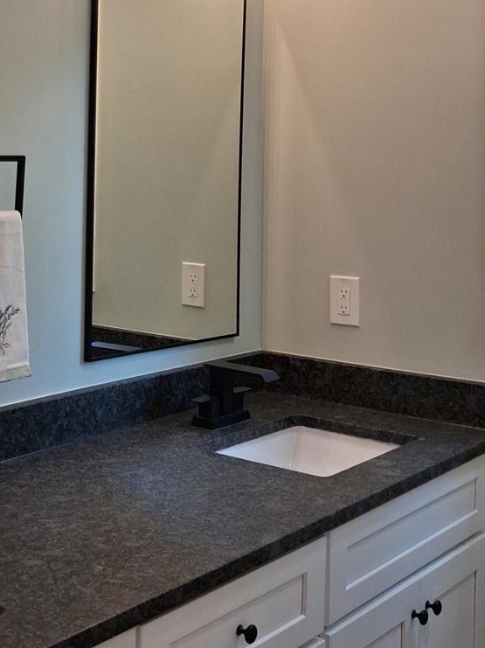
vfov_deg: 34.0
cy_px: 200
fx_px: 1047
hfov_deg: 25.5
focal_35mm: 56
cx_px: 75
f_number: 1.8
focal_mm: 4
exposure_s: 1/100
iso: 80
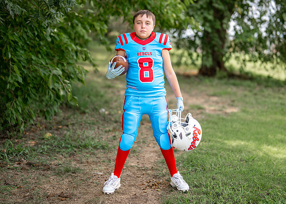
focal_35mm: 66
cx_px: 159
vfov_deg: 21.5
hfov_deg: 29.7
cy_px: 88
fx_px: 538
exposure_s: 1/2500
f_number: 1.2
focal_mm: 50
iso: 100
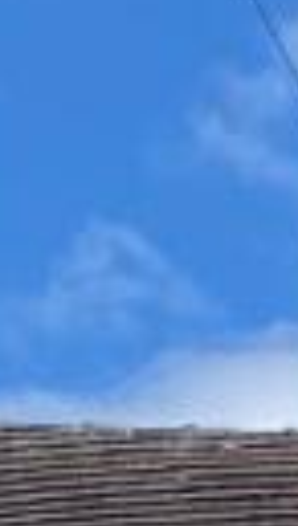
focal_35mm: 225
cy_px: 1537
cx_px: 486
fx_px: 3146
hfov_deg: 5.4
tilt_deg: +6.7
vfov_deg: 8.2
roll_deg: +0.0
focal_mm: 4.25
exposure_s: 1/1504
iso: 32
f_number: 1.8
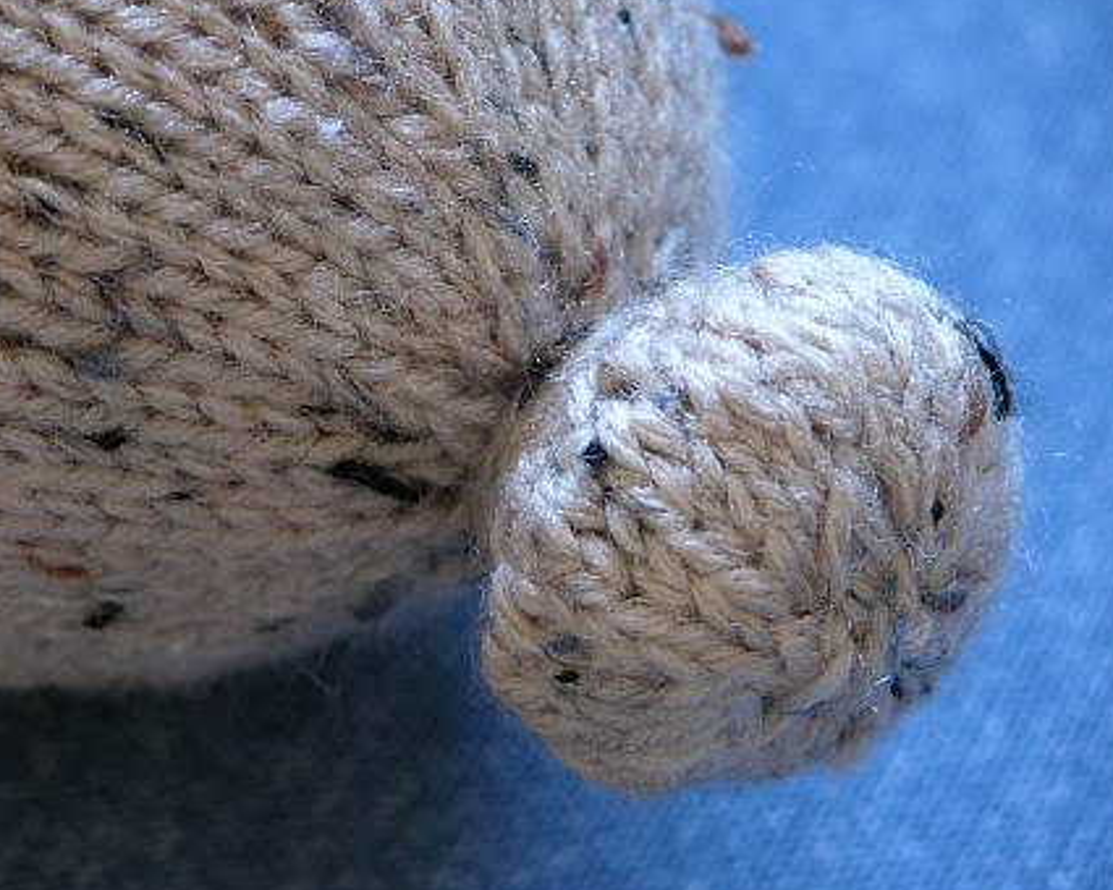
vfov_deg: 5.0
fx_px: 10212
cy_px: 454
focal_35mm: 310
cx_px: 505
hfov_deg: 6.2
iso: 69
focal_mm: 67.7
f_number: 4.2
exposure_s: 1/4
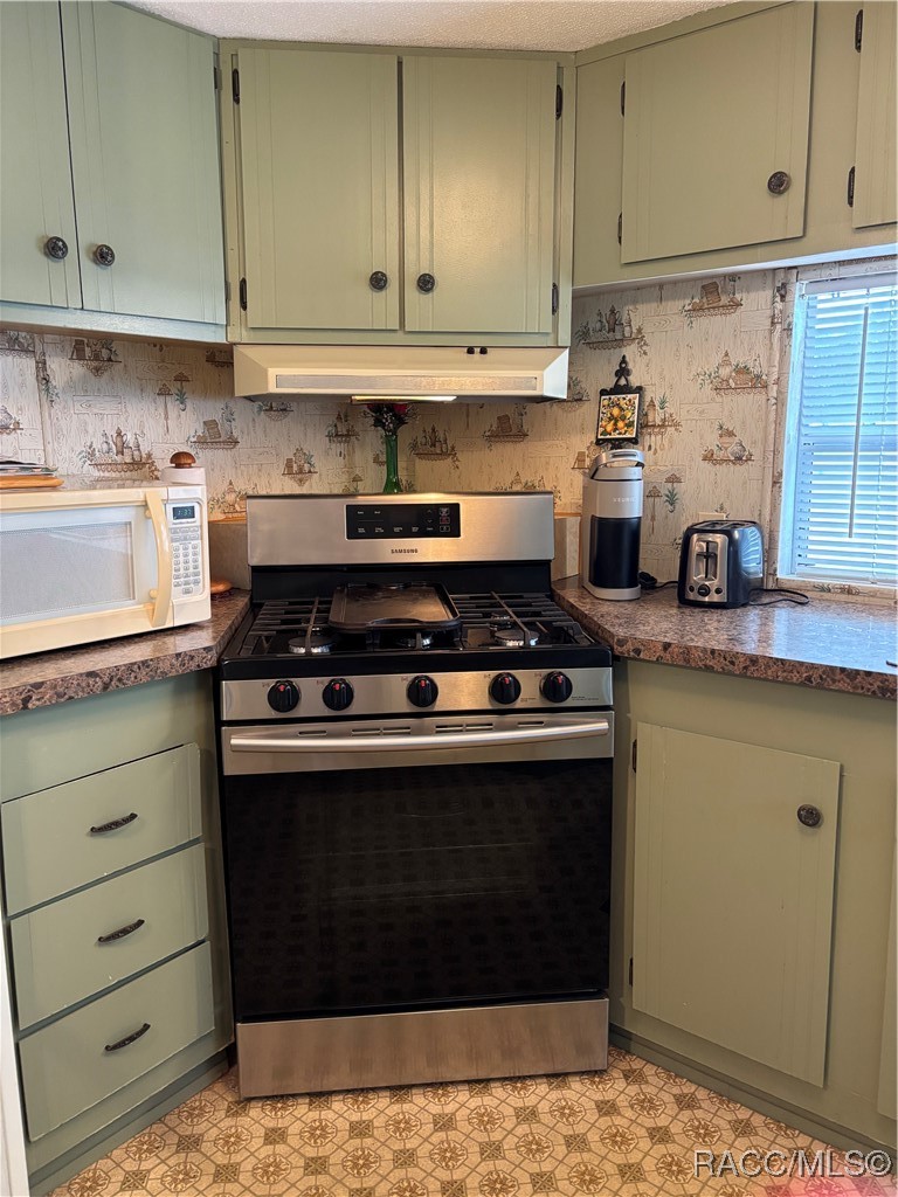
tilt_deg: -10.5
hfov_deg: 53.1
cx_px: 449
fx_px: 899
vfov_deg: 67.3
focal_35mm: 26
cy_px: 598
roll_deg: -0.2
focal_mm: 5.96
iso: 400
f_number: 1.6
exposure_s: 1/60
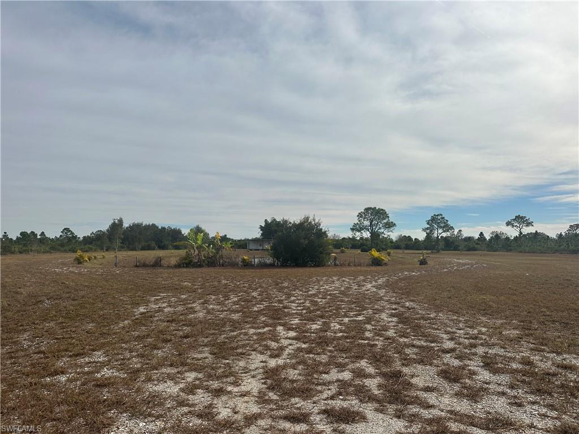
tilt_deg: +4.2
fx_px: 401
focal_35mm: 24
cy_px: 217
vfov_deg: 56.8
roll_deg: -1.2
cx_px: 290
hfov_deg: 71.6
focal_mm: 6.86
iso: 80
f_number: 1.78
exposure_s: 1/12048
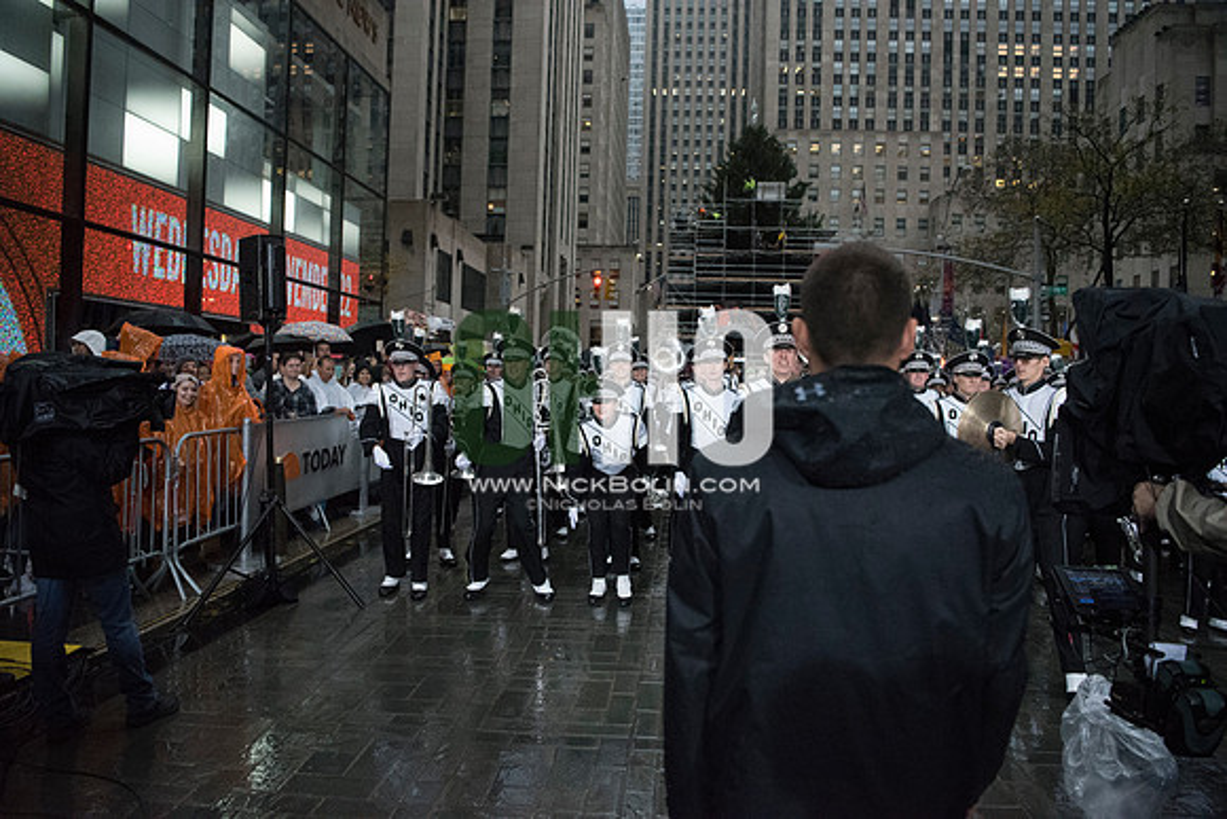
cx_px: 614
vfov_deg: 53.2
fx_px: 818
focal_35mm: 24
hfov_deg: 73.7
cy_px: 410
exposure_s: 1/4000
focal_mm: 24
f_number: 2.8
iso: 10000
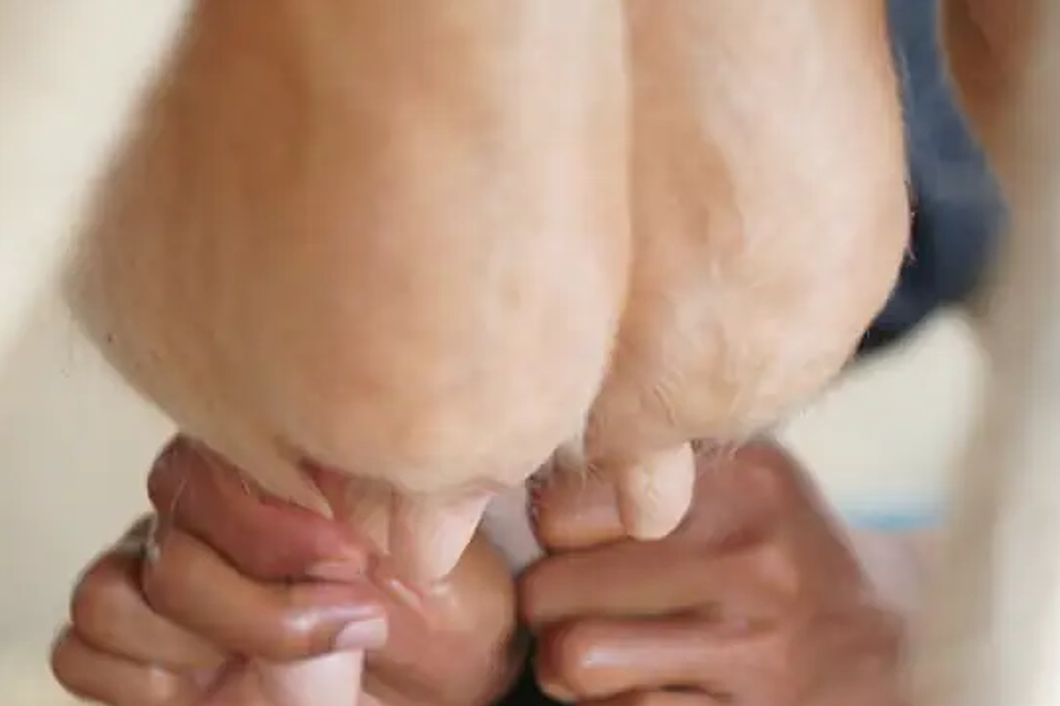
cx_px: 690
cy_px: 472
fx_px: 5504
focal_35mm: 187
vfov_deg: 7.3
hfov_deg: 11.0
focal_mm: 56
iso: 100
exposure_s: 1/125
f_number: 1.4
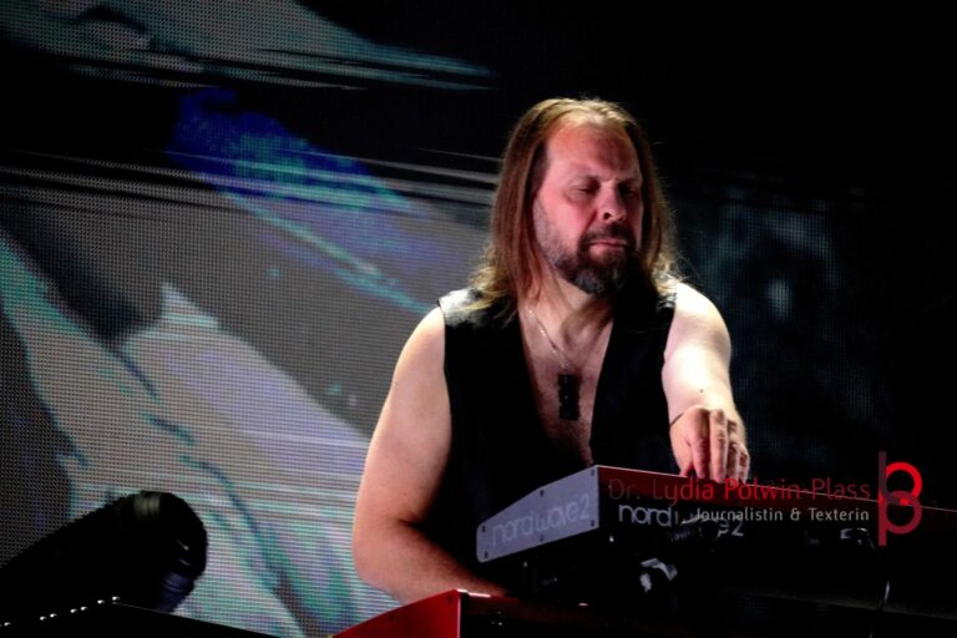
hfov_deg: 6.7
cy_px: 319
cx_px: 478
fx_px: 8174
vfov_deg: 4.5
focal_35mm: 308
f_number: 6.3
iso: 6400
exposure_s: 1/200
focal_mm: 205
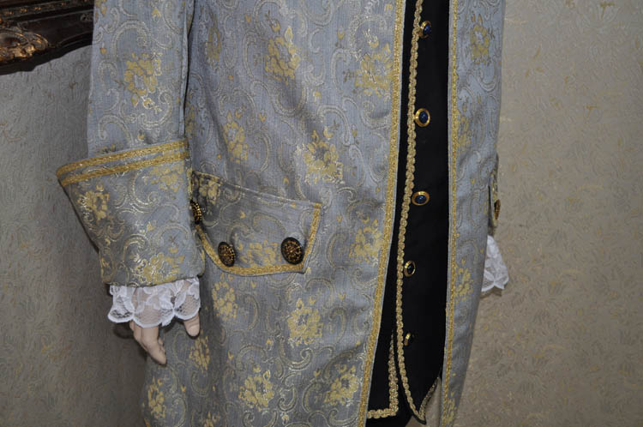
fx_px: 642
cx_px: 322
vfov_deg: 36.8
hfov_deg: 53.2
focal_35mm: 36
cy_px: 214
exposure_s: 1/60
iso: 720
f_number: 4
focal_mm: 24
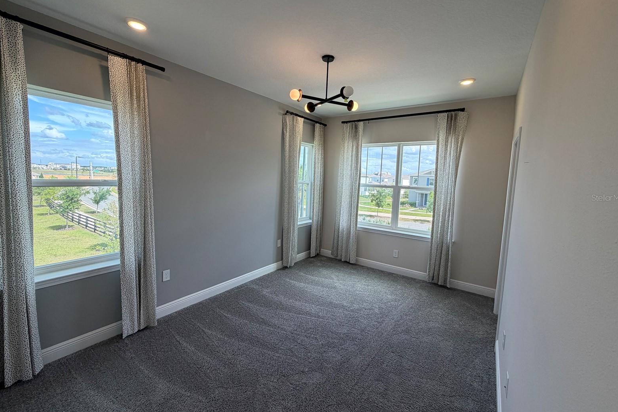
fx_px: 257
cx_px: 311
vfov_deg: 77.3
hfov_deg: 100.4
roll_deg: -1.8
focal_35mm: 15
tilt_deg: -4.8
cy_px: 197
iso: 64
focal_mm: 2.22
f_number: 2.2
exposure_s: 1/150
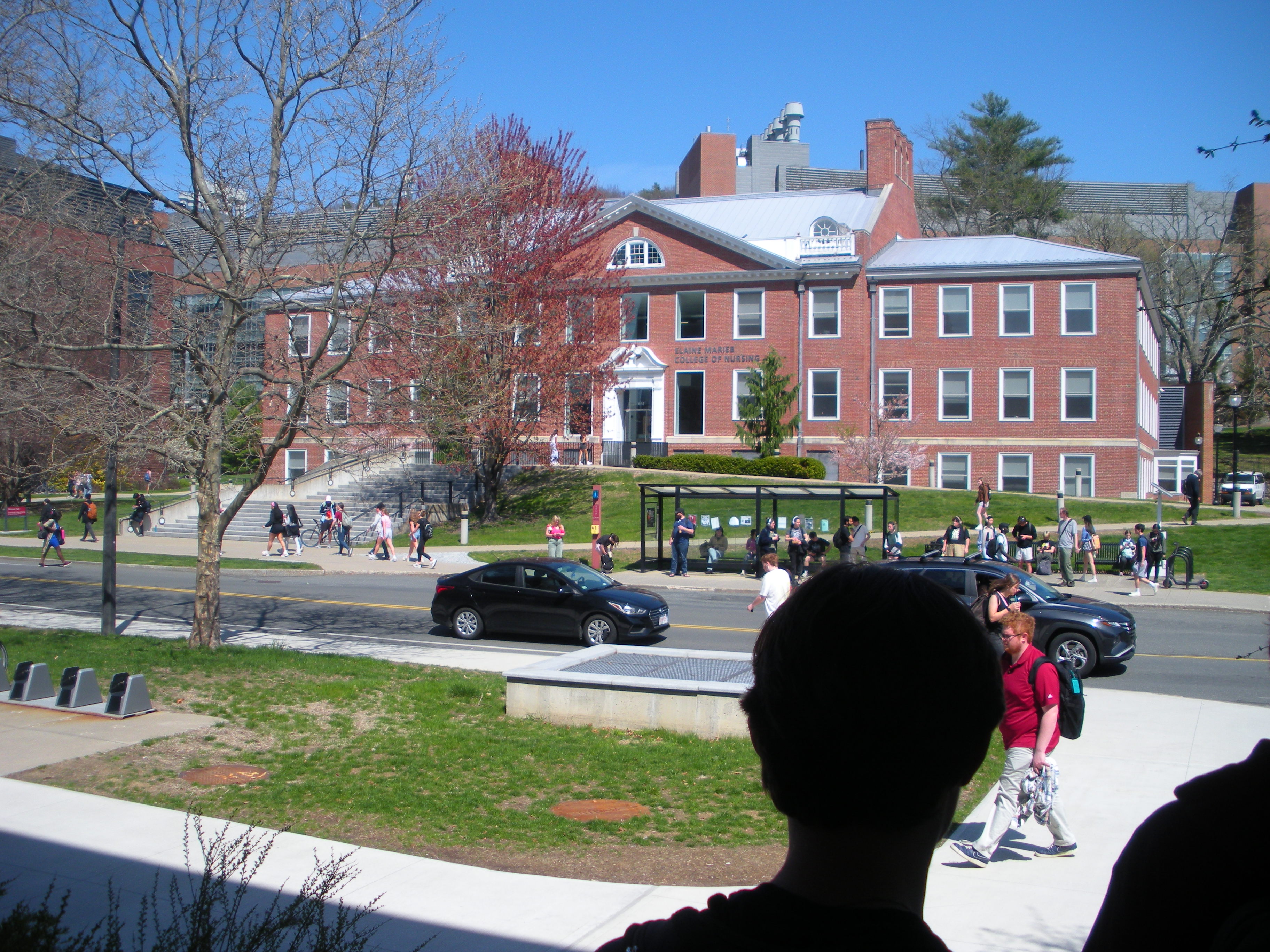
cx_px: 635
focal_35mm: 36
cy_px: 476
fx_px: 1321
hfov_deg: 51.4
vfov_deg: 39.7
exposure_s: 1/641
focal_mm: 6.3
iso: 64
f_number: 3.5
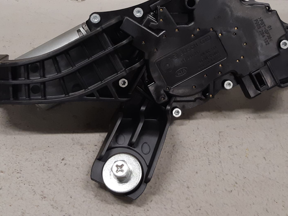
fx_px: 316
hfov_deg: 49.0
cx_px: 144
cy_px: 66
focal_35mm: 38
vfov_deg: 37.2
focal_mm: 3.93
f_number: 1.7
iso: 100
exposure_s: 1/50
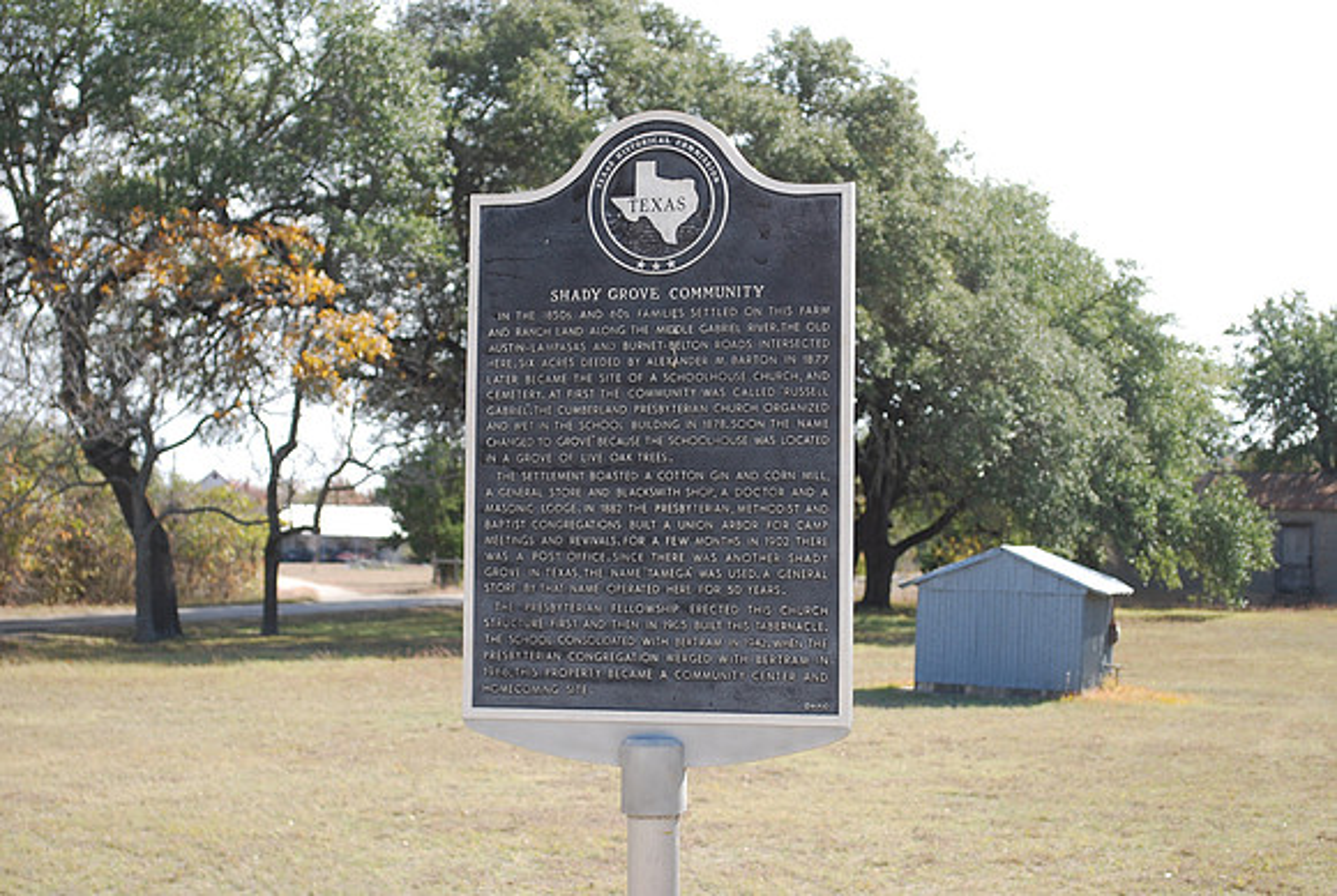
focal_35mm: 66
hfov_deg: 30.5
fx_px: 2456
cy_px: 448
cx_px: 668
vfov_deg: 20.7
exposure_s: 1/160
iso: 100
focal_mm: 44
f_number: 6.3
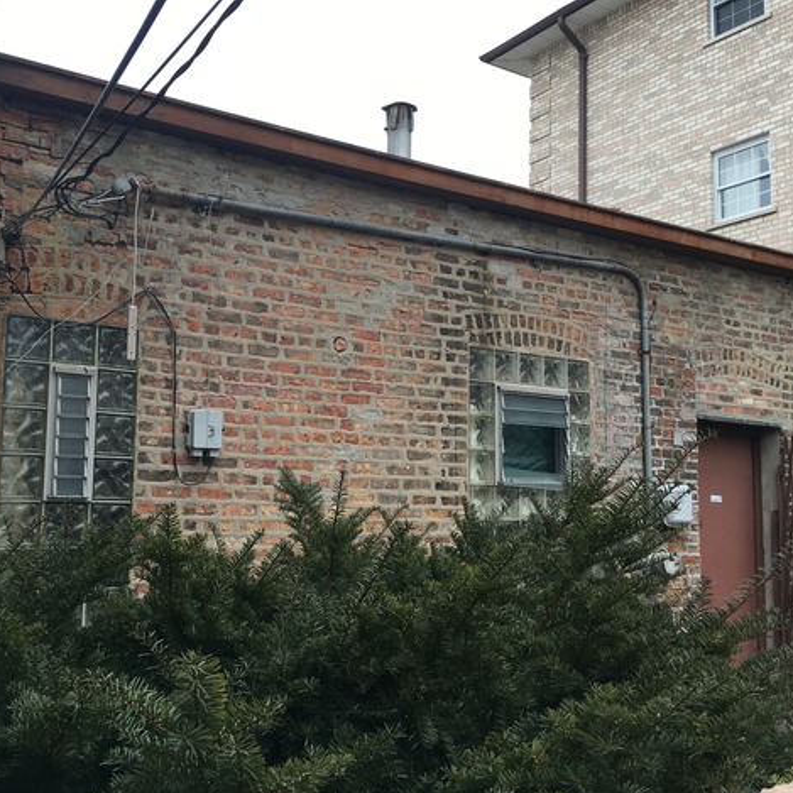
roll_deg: -1.6
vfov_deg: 47.2
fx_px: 907
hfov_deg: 46.9
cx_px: 316
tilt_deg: +7.2
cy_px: 404
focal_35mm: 35
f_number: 2.2
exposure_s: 1/212
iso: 25
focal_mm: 4.15
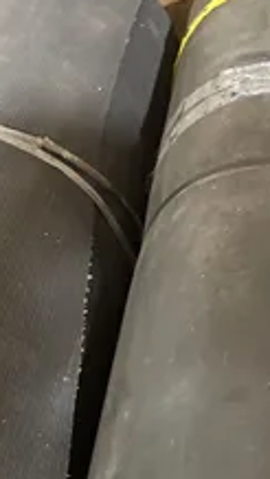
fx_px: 660
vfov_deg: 37.4
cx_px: 314
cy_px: 426
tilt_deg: -52.3
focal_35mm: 52
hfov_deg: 21.6
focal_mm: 5.7
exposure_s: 1/40
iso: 500
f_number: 1.5
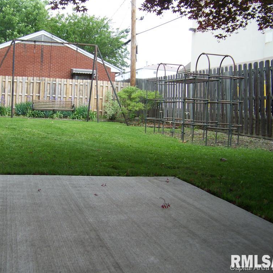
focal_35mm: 43
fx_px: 384
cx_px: 102
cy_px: 135
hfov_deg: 38.9
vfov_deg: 39.2
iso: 64
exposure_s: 1/250
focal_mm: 5.85
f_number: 2.8
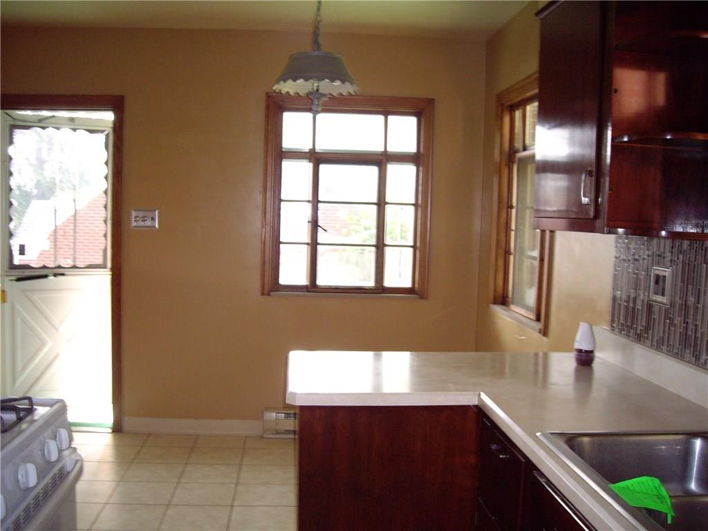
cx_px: 354
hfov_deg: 49.0
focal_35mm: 38
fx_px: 777
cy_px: 266
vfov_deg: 37.7
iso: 200
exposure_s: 1/40
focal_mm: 6.2
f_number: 2.7
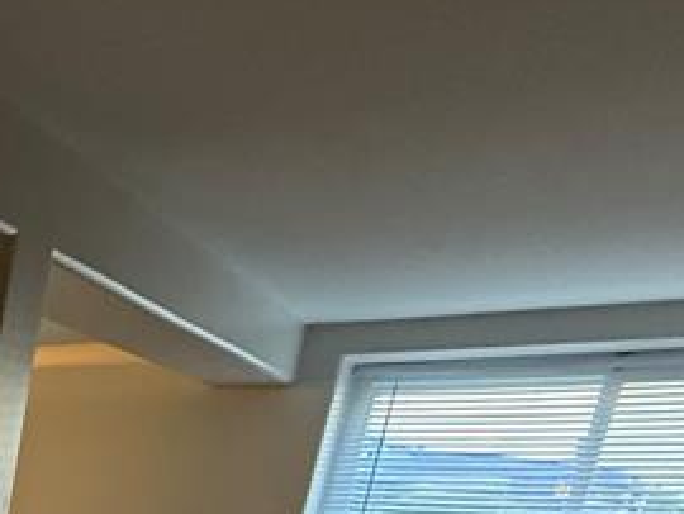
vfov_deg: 22.4
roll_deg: -2.3
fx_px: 1048
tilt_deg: -14.6
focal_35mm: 53
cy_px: 780
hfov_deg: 22.4
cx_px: -527
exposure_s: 1/120
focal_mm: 2.22
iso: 500
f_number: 2.2
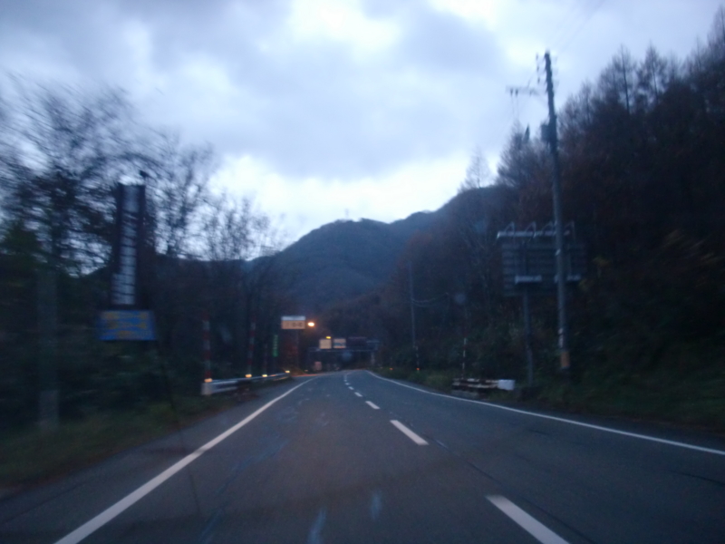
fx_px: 754
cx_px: 362
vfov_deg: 39.7
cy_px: 272
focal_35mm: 36
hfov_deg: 51.4
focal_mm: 6.3
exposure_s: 1/25
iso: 400
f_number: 2.8
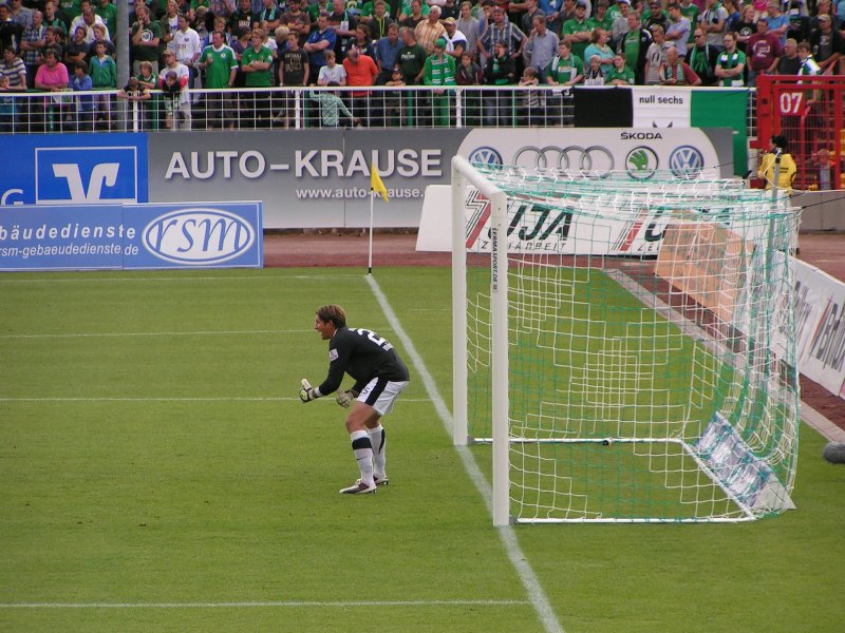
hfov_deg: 8.4
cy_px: 316
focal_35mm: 236
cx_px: 422
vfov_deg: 6.3
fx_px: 5761
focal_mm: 36.1
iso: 100
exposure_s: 1/250
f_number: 3.5
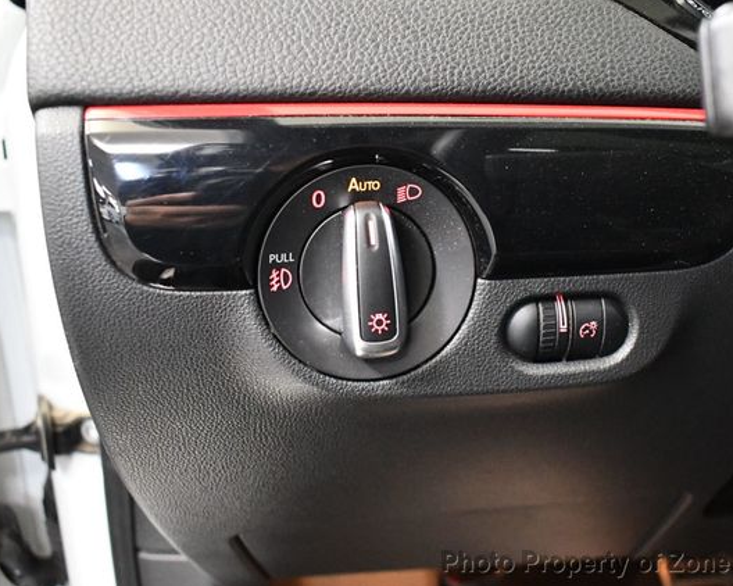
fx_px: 889
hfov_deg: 44.7
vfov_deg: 36.5
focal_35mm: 41
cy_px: 292
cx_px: 425
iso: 6400
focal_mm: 18
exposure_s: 1/60
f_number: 3.5
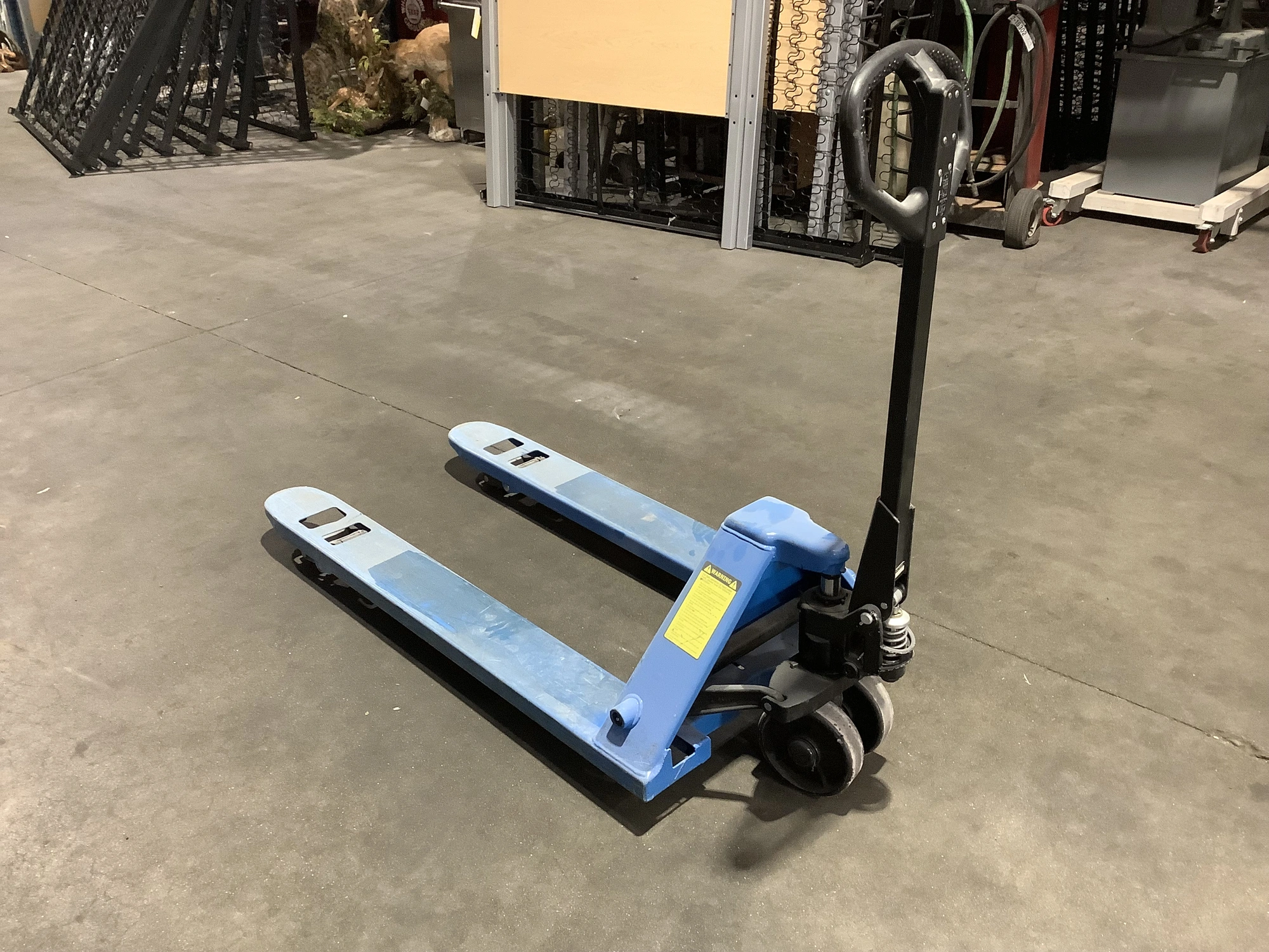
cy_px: 476
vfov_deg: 45.4
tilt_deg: -26.5
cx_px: 634
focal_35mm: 31
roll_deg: +1.0
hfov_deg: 58.4
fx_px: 1136
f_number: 2.4
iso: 320
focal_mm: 3.3
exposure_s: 1/40
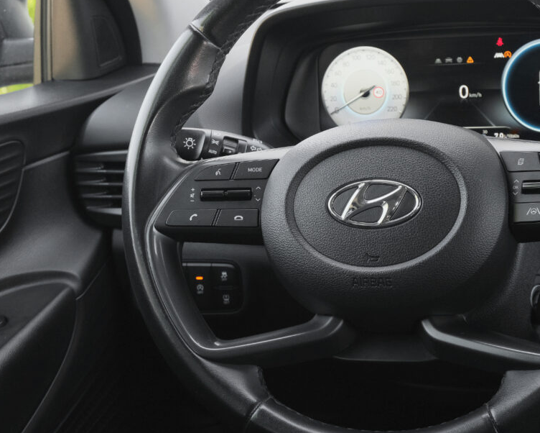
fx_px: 1103
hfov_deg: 27.5
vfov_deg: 22.2
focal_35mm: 69
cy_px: 208
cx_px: 302
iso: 2000
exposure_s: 1/60
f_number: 8
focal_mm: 36.3
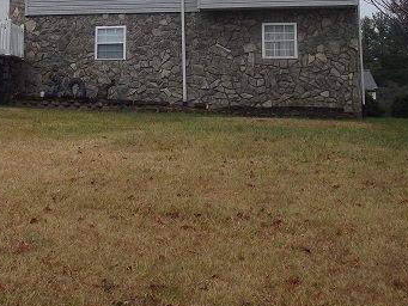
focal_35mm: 79
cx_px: 69
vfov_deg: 18.1
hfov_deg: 24.2
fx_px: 931
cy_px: -19
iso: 50
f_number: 2.4
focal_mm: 4.12
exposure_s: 1/347
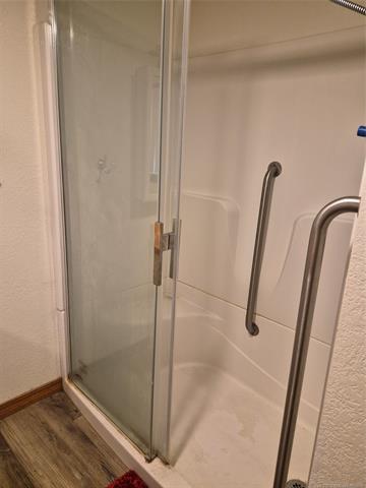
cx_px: 183
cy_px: 244
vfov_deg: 73.9
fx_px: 324
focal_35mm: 23
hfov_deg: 58.9
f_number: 1.8
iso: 800
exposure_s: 1/120
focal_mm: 5.4
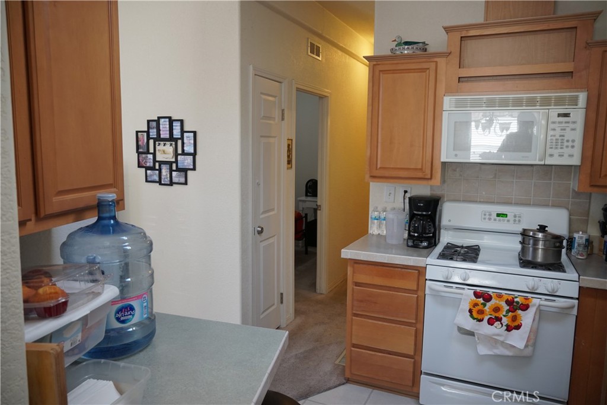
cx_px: 304
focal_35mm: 27
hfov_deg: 67.4
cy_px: 202
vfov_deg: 47.9
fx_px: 455
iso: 400
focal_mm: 18
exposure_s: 1/60
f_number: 3.5
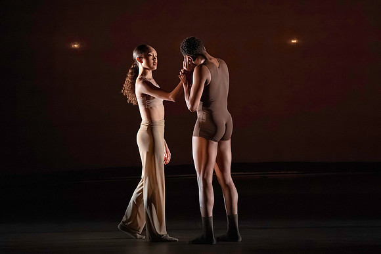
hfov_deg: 5.2
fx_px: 4193
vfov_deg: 3.5
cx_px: 215
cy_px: 95
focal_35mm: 396
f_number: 5.6
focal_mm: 282
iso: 25600
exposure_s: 1/400
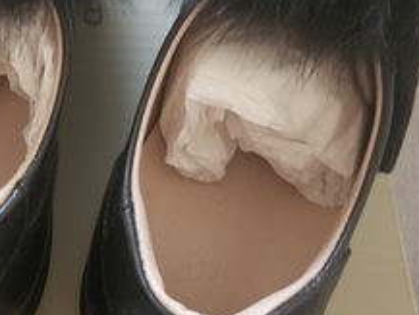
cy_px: 33
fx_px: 642
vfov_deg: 26.6
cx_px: 126
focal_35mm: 53
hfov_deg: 35.6
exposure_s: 1/33.3
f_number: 1.8
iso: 640
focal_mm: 5.4
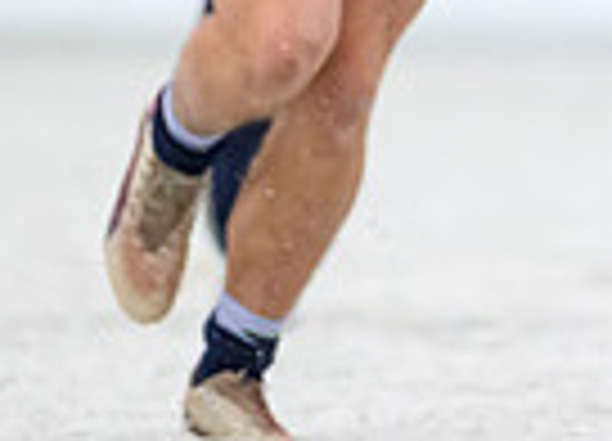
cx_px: 1410
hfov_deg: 1.1
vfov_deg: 0.8
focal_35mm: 1857
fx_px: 32374
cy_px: -382
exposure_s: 1/1600
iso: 8000
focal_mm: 400
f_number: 3.5
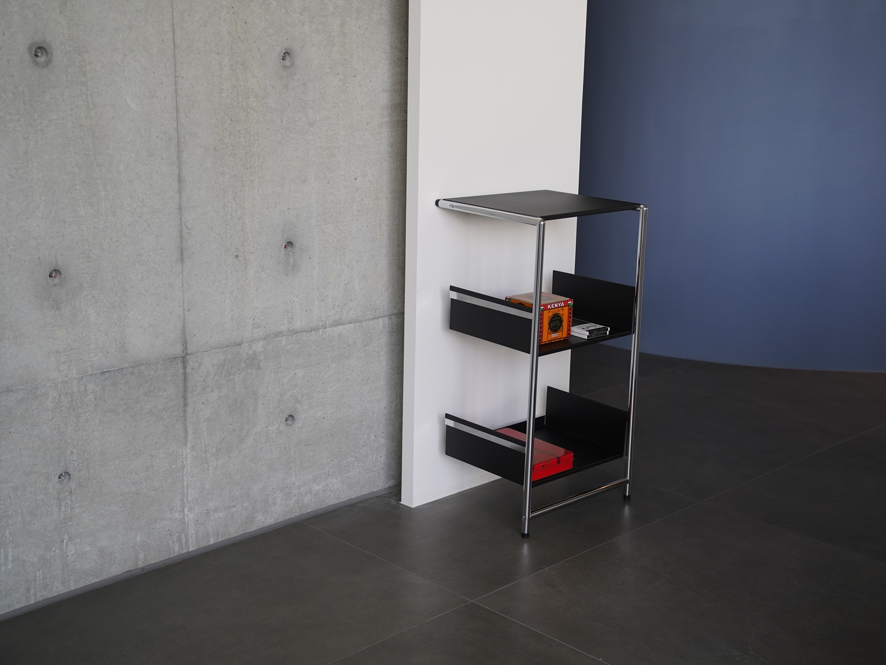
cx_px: 470
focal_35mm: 76
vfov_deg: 19.4
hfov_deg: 25.7
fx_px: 1946
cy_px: 332
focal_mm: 70
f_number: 4
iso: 320
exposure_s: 1/160
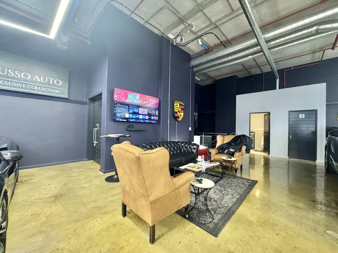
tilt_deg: -0.2
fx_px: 137
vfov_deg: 85.7
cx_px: 169
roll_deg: -1.0
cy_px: 126
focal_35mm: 14
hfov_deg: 102.1
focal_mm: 2.22
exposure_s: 1/50
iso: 500
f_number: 2.2
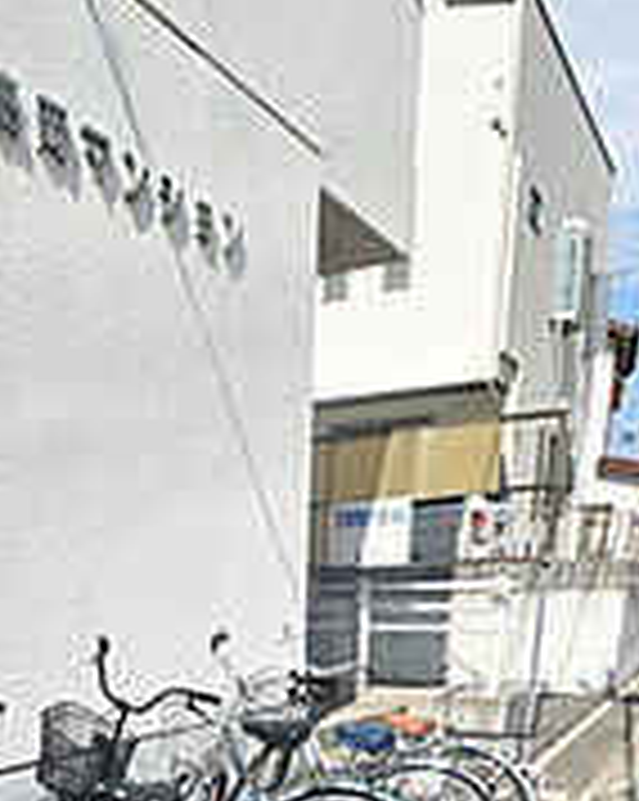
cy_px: 886
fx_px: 900
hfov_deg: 37.8
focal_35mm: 38
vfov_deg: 39.1
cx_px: 140
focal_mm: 10
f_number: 8
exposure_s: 1/250
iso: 100
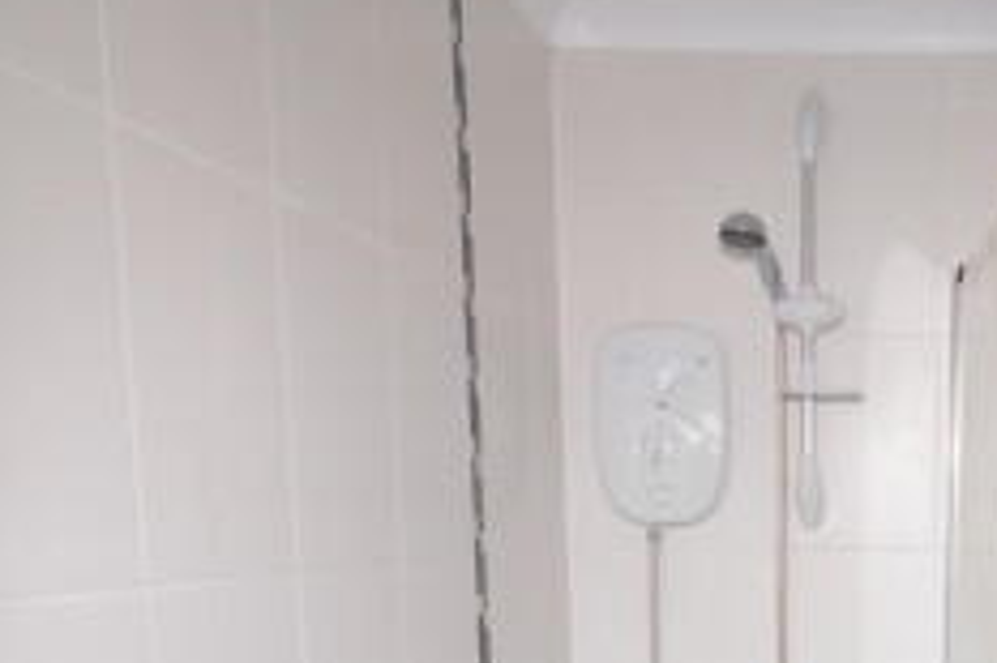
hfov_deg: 39.0
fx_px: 1284
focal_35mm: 46
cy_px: 736
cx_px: 920
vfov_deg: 26.6
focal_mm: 11
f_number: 3.2
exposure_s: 1/60
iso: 400
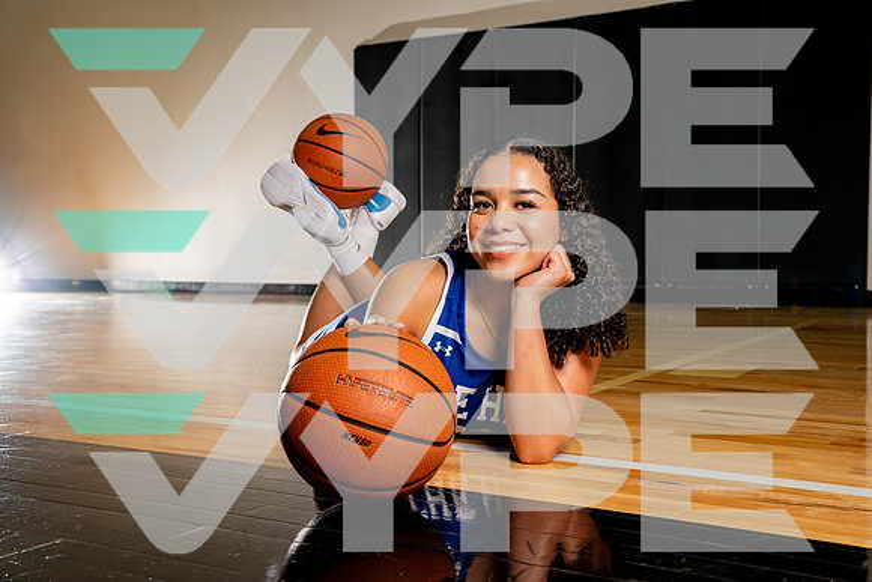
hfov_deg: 46.8
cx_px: 436
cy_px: 291
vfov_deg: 32.2
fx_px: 1008
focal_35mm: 42
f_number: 7.1
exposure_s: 1/200
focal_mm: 41.6
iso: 640
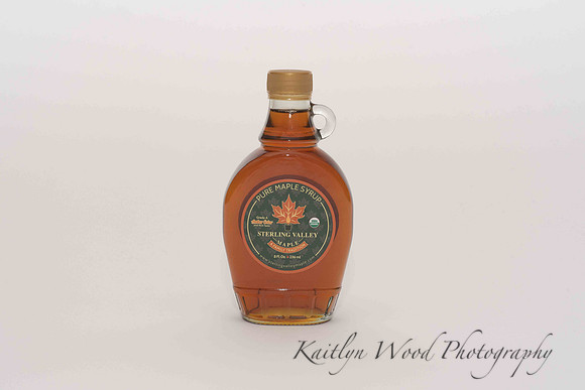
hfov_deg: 23.9
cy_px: 195
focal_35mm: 85
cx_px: 292
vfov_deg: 16.1
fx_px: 1382
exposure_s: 1/100
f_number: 13
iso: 400
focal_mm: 85
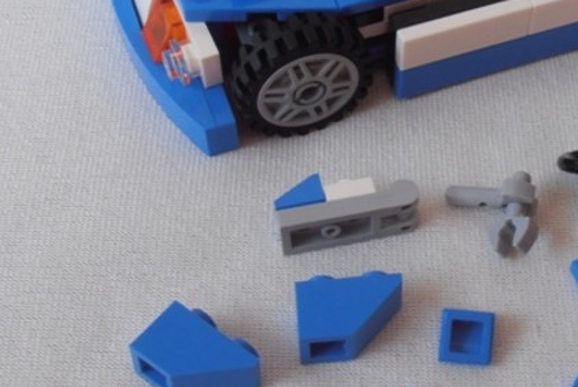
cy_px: 163
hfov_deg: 24.5
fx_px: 1317
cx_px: 430
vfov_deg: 16.7
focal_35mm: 82
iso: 80
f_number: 3.9
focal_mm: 6.61
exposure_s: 1/40
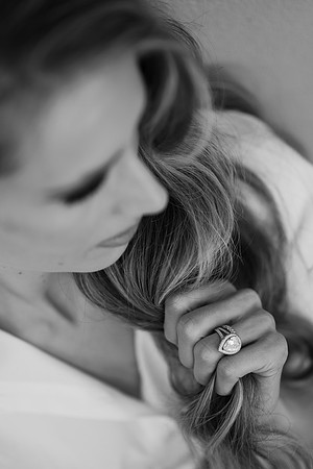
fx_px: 1108
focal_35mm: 85
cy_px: 234
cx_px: 156
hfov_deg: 16.1
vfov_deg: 23.9
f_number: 1.8
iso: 400
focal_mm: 85
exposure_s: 1/3200
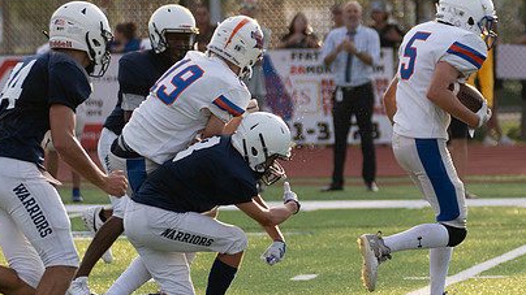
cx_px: 373
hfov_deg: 4.9
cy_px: 177
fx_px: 6163
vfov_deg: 2.7
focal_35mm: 442
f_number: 5.6
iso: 500
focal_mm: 216
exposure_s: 1/1250
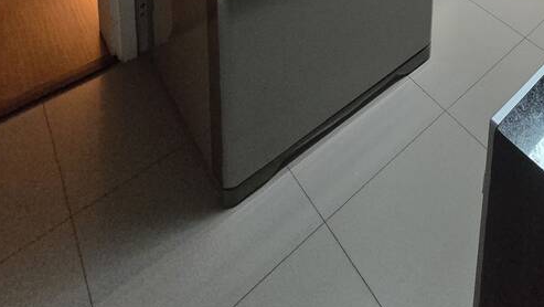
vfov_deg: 21.2
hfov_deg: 57.8
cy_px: -267
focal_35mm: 31
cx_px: 437
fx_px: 447
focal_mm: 2.2
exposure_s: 1/60
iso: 1000
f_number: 2.2
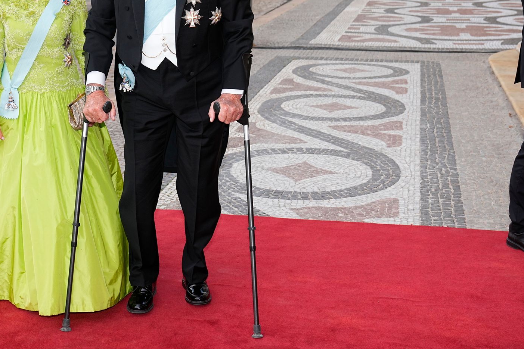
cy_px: 109
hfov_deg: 36.4
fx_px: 786
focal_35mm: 54
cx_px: 164
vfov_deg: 24.9
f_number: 5
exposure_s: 1/200
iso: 250
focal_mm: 37
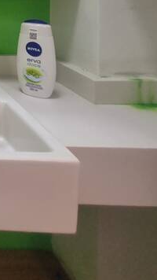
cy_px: -17
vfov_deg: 39.9
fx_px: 319
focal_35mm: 43
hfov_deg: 18.3
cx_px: -158
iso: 100
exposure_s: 1/60
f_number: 2.2
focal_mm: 1.74
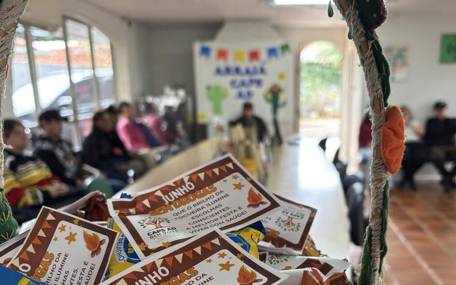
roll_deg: +1.4
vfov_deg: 35.7
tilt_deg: -14.5
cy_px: 204
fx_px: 435
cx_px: 263
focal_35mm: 35
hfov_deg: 55.1
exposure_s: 1/60
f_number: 1.6
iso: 200
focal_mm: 5.96
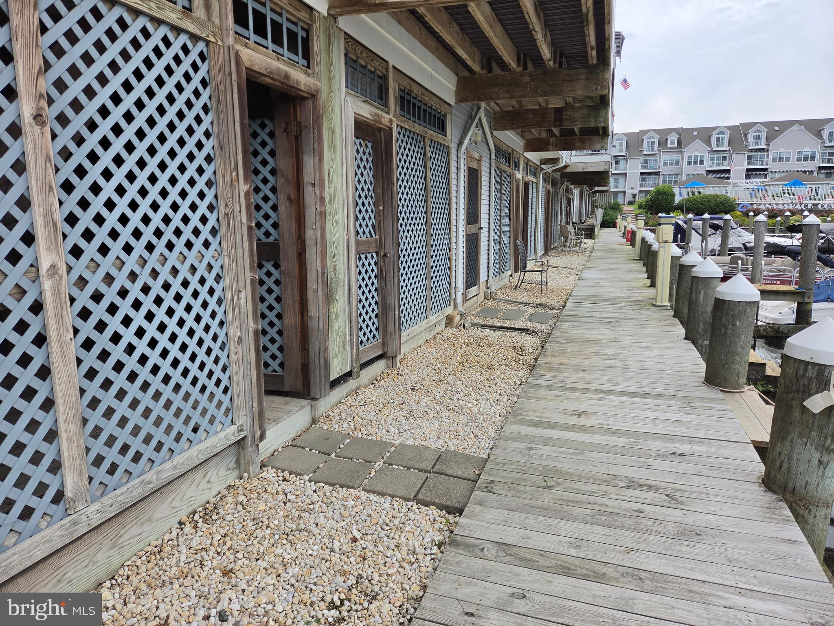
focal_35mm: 23
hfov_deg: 73.9
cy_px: 313
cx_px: 417
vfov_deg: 58.9
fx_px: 554
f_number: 1.8
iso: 80
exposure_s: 1/3871
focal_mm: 5.4
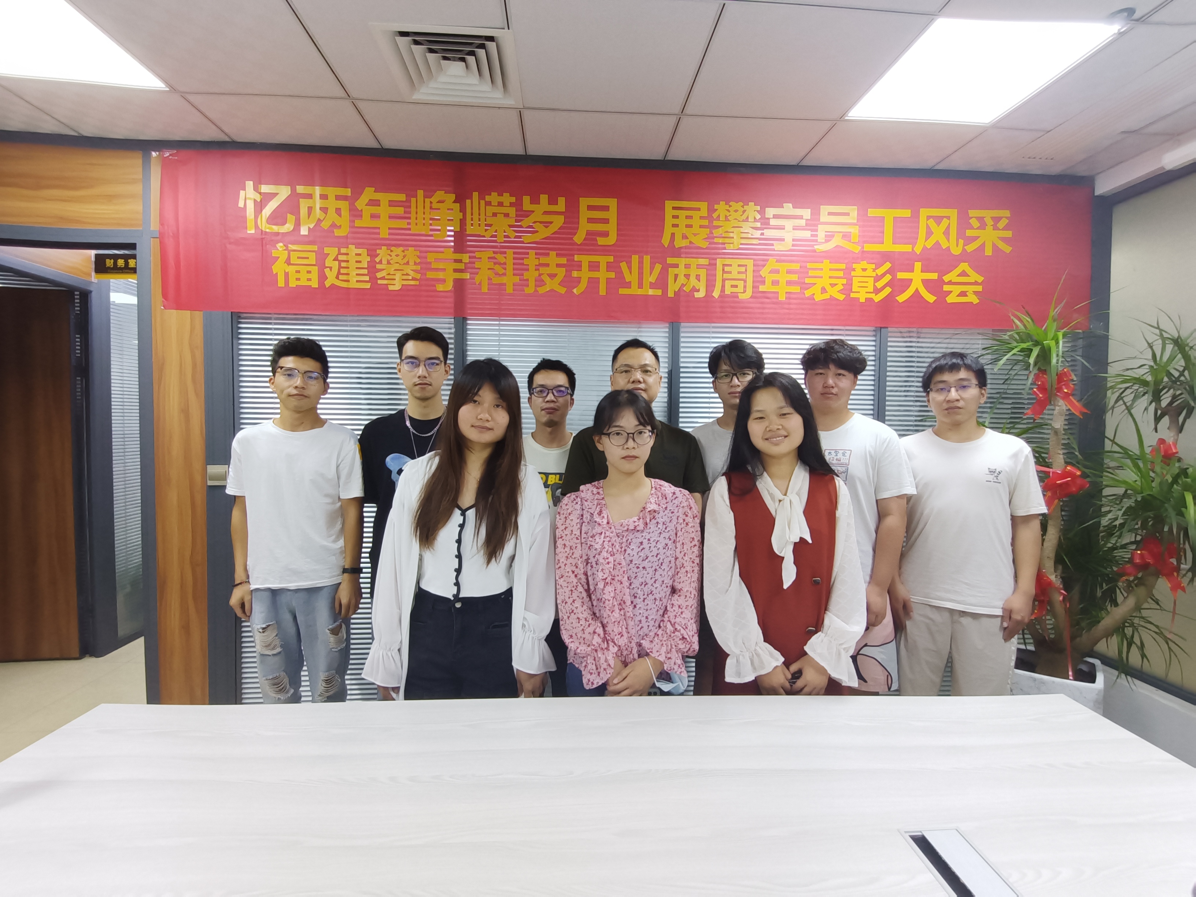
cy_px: 448
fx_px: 587
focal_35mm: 17
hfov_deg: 91.0
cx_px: 598
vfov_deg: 74.7
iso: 699
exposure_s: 1/33.3
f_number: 2.4
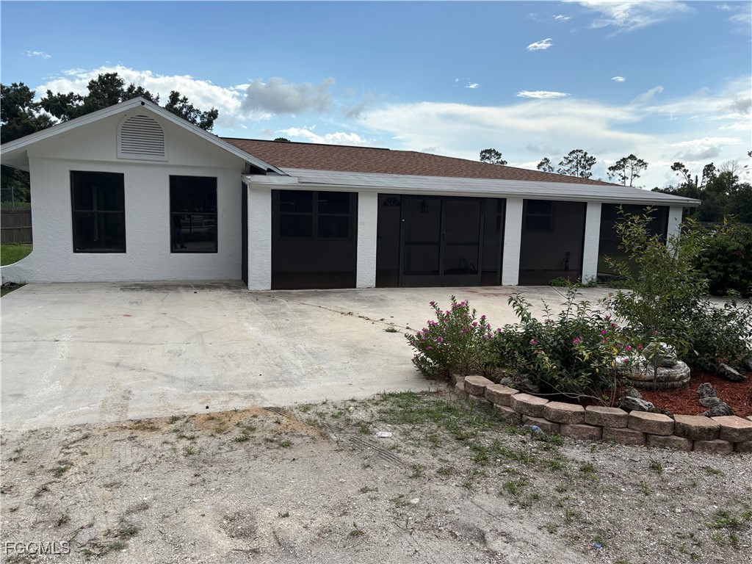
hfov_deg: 67.3
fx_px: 565
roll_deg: -0.9
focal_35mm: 26
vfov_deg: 53.1
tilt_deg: -5.3
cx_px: 376
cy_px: 282
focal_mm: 5.96
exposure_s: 1/3831
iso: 50
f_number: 1.6
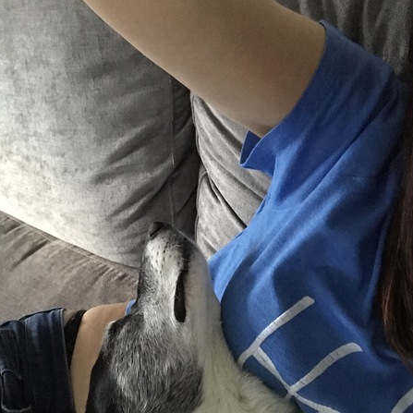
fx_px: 513
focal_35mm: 38
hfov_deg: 43.9
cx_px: 206
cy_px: 261
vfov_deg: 43.5
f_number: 2.2
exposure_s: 1/17
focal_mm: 2.87
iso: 1000
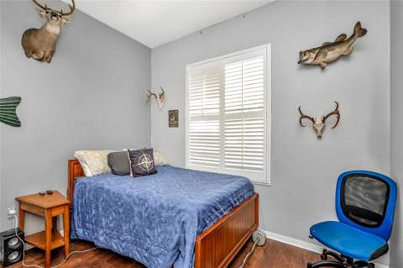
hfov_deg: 96.8
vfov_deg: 73.6
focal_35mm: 16
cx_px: 202
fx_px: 179
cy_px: 134
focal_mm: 16
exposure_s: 1/60
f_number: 6.7
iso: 800
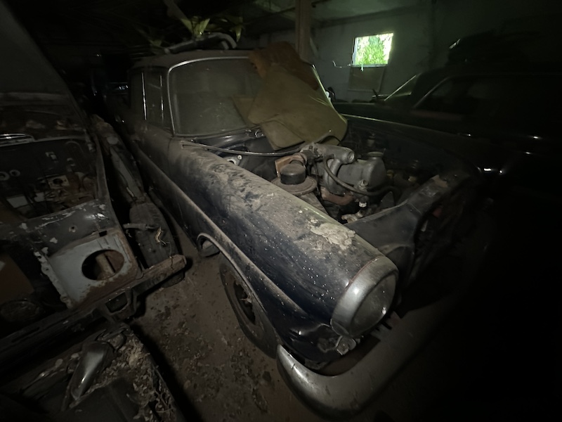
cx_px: 281
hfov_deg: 102.1
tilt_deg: -33.3
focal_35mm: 14
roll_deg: +1.0
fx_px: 227
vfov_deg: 85.7
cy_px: 211
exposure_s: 1/30
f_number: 2.2
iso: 2000
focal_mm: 2.22
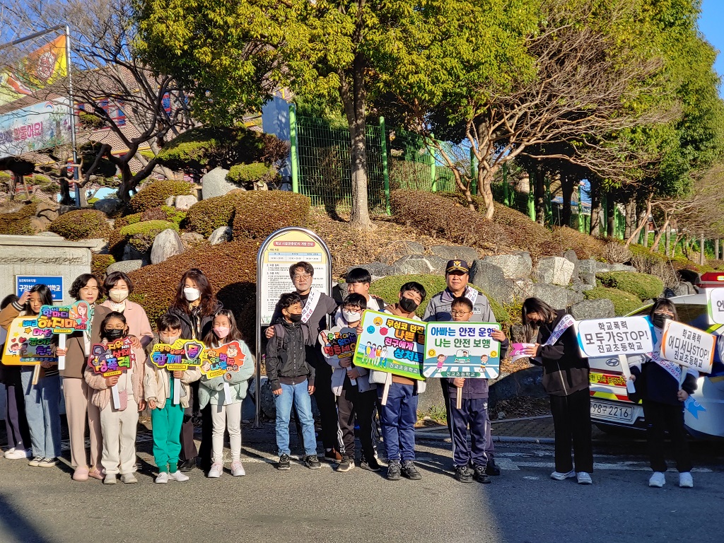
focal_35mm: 50
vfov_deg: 29.1
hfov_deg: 38.2
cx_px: 362
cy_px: 272
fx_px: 1046
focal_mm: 5.88
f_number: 2.4
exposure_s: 1/781
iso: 50
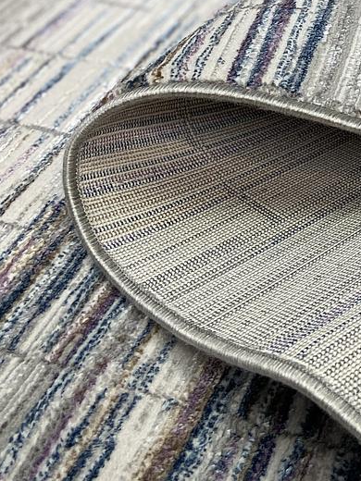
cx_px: 333
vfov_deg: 23.3
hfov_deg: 18.1
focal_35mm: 80
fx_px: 1112
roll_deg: -2.4
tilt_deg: -26.5
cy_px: -6
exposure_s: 1/121
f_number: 1.8
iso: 80
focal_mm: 4.25
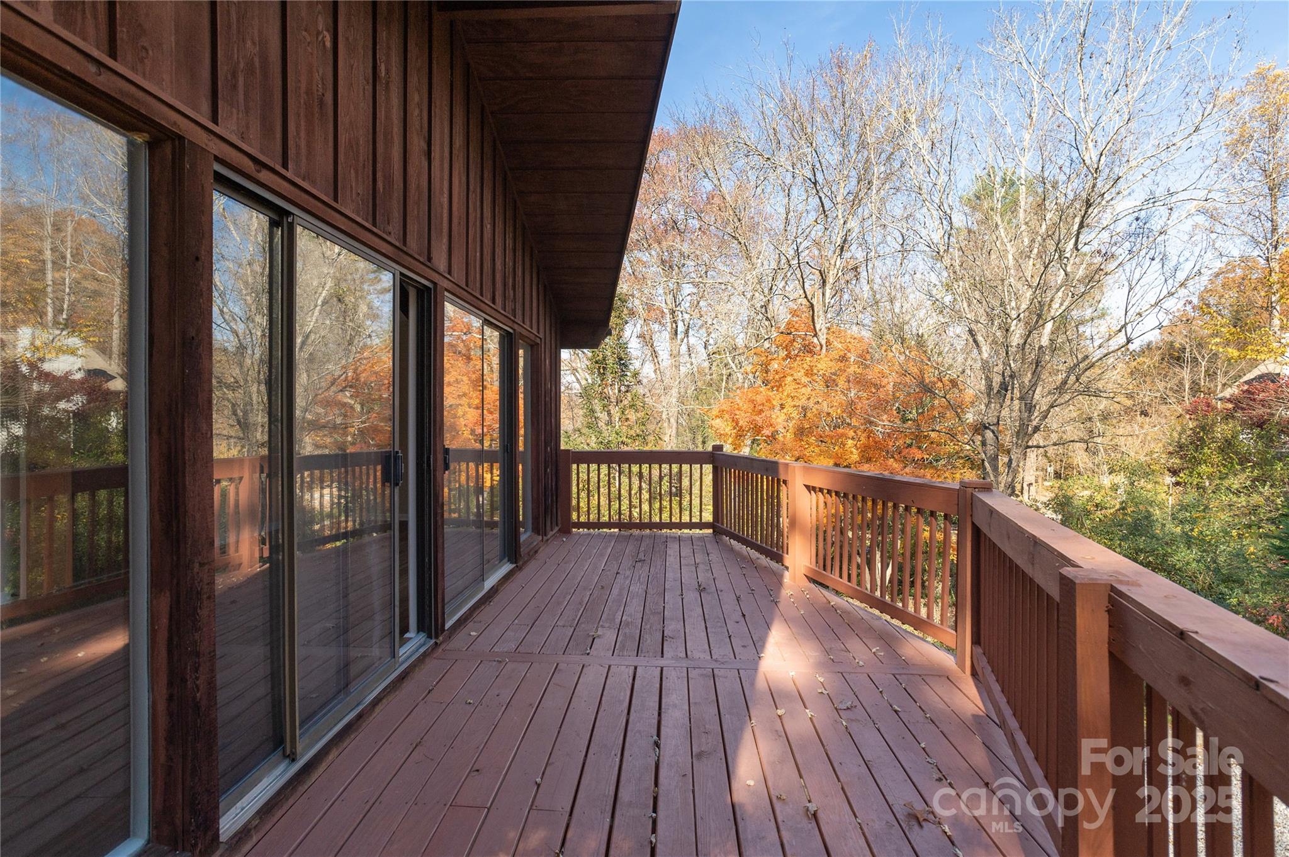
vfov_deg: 70.3
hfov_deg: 93.3
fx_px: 608
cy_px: 428
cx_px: 644
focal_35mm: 17
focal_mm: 17
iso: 320
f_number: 8
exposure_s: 1/640
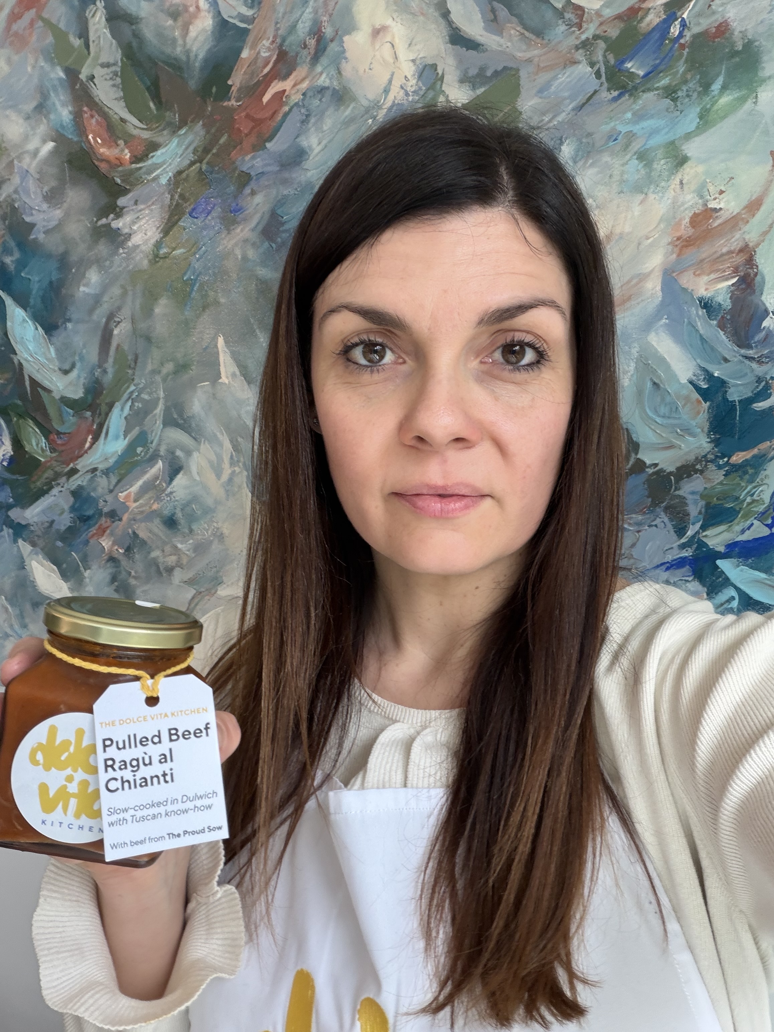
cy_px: 516
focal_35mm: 30
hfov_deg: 46.8
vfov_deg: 60.0
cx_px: 387
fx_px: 894
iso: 40
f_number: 1.9
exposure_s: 1/50
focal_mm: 2.71
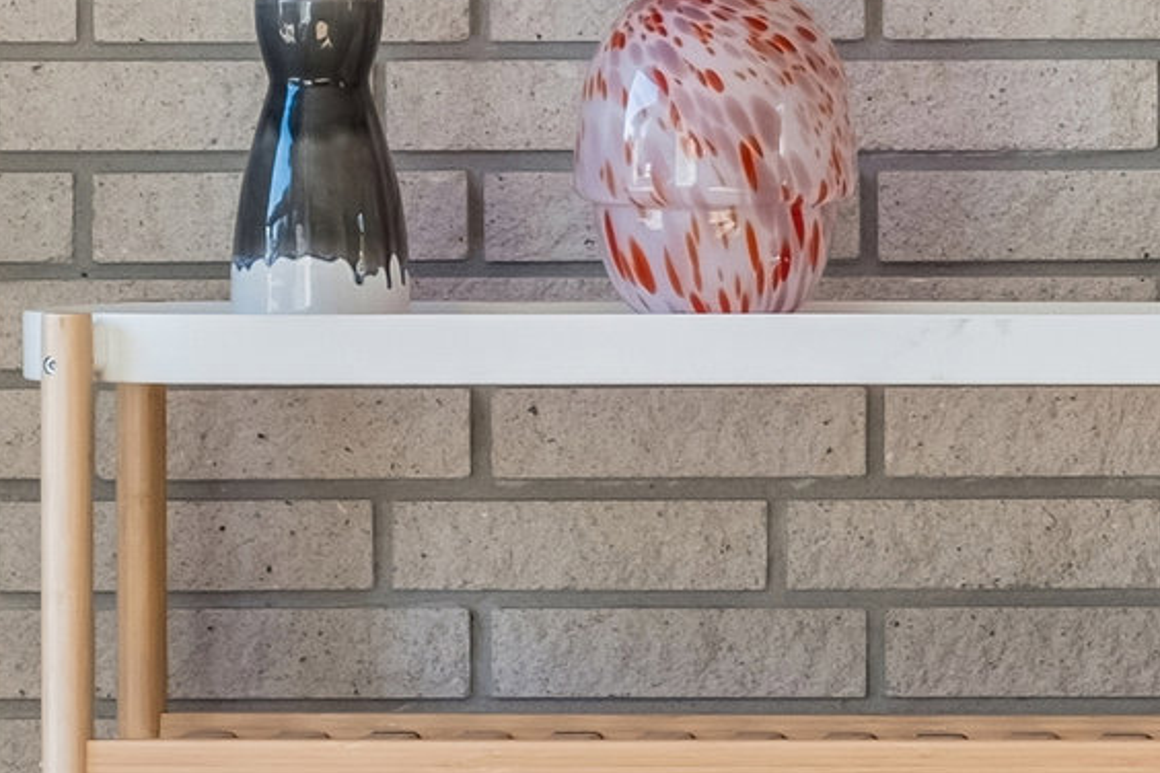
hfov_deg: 5.1
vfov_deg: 3.4
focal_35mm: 399
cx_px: 1703
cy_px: -56
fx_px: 12856
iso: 250
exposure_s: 1/850
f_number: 2.2
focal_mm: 50
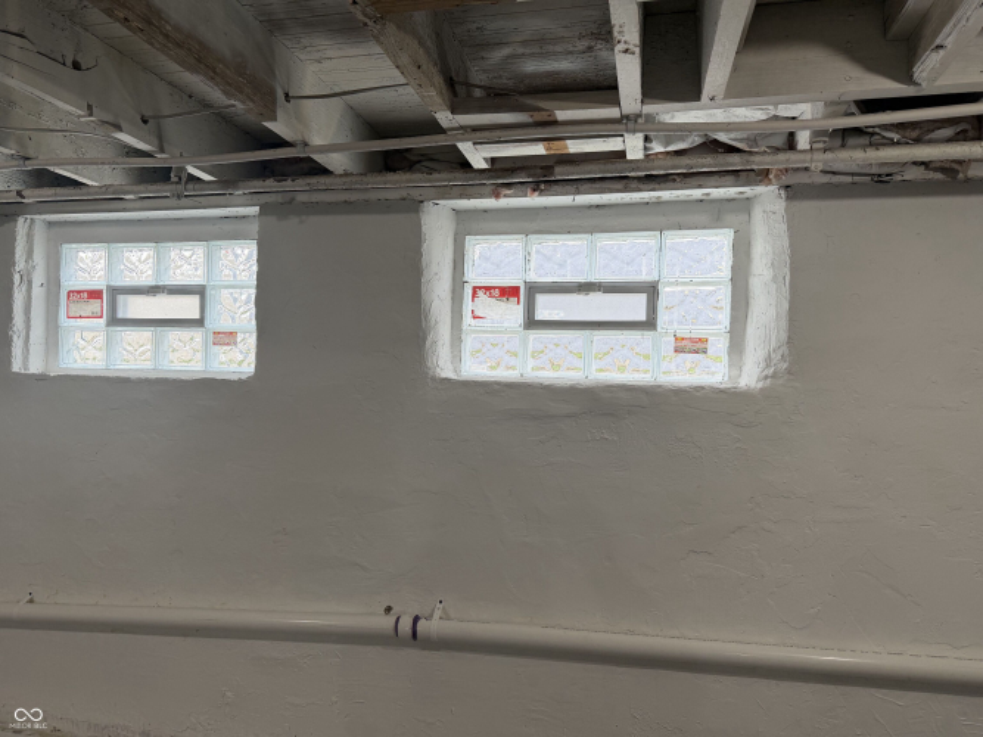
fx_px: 681
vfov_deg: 56.8
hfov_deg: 71.6
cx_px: 492
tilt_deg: +2.9
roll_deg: -1.7
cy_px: 368
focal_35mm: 24
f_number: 1.78
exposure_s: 1/121
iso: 125
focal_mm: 6.76
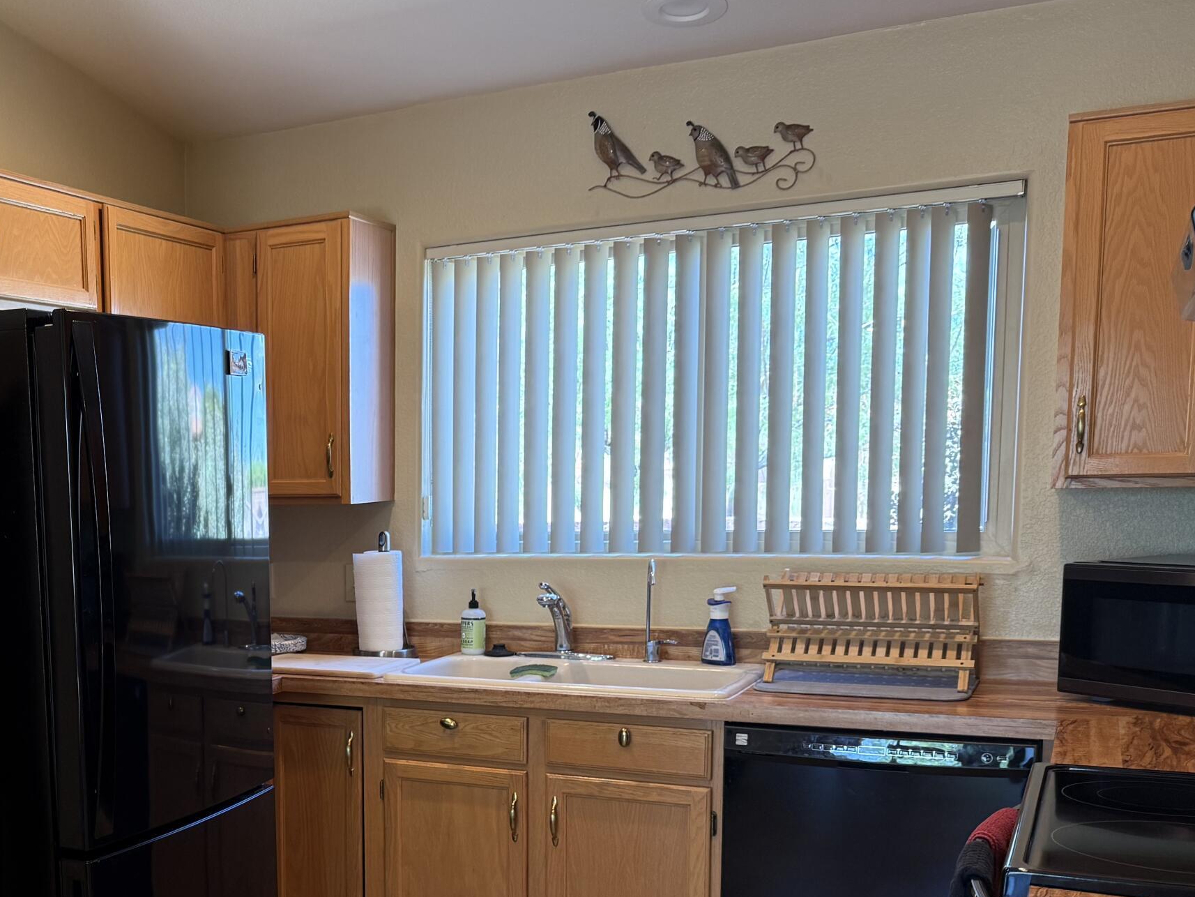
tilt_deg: -6.9
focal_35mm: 42
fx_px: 1450
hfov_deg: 42.1
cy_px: 658
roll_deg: +1.1
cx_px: 181
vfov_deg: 33.7
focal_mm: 6.76
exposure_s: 1/60
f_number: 1.78
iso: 125
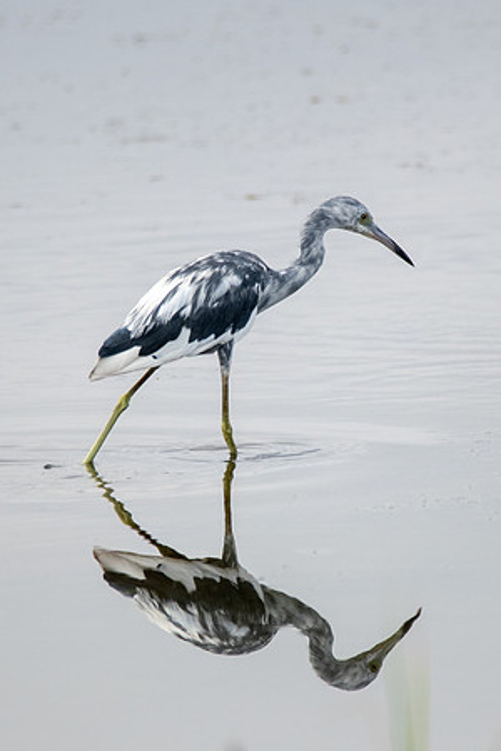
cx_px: 266
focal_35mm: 1129
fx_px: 23568
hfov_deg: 1.2
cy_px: 381
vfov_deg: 1.8
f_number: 6.3
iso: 640
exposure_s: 1/2000
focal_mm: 550
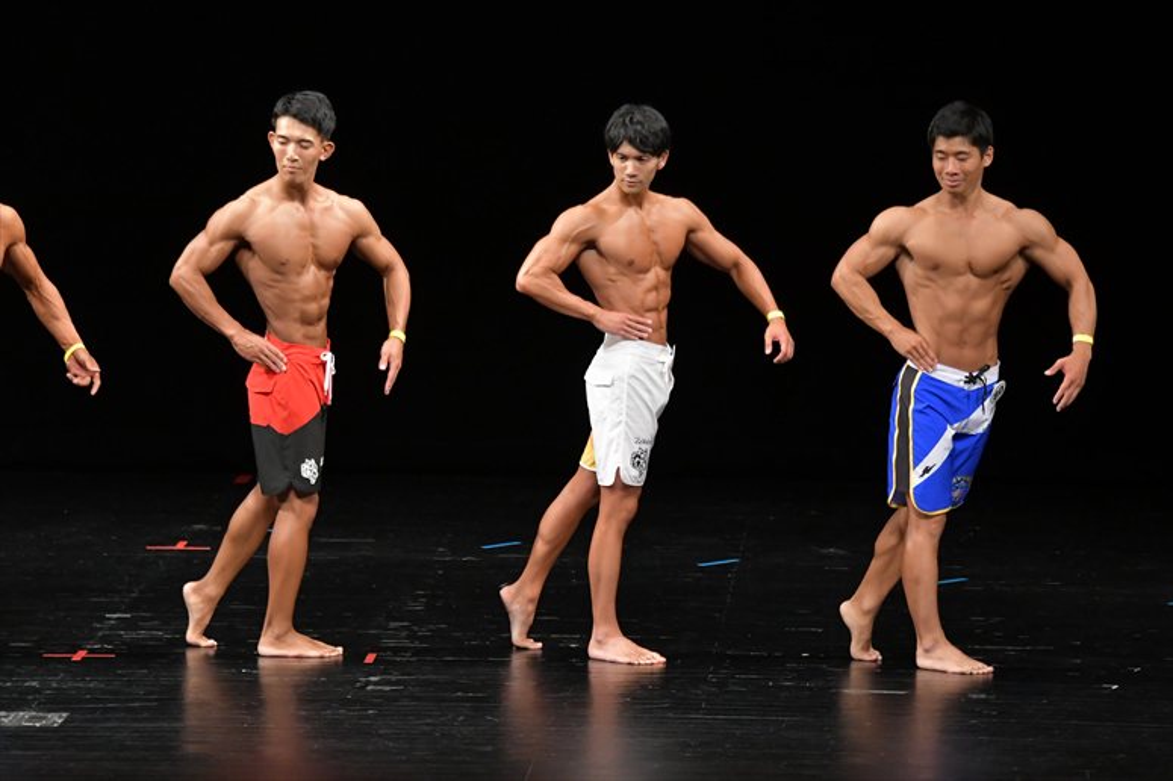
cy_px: 390
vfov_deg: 6.1
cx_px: 586
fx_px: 7328
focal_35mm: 225
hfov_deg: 9.2
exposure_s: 1/400
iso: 3200
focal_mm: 150
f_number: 5.6
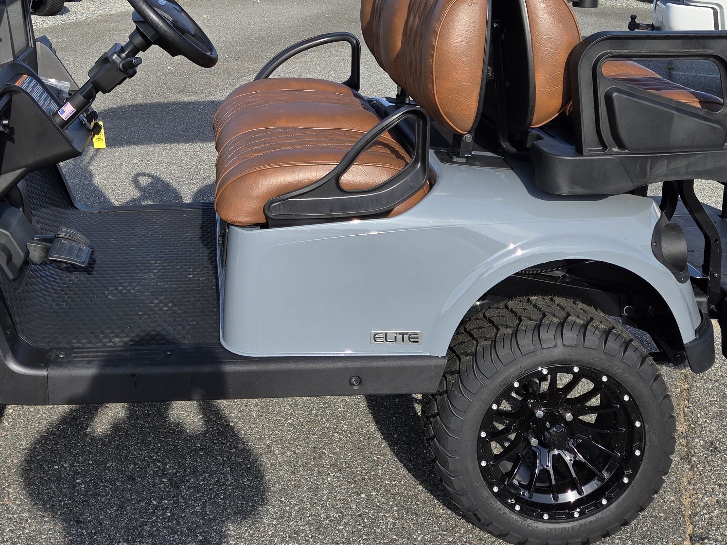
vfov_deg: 30.8
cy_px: 56
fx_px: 945
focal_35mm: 45
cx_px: 271
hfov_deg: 41.8
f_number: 1.8
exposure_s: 1/1145
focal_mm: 5.4
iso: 25
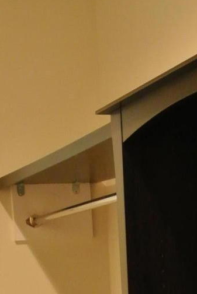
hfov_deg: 11.9
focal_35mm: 115
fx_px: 942
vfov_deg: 15.6
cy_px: 505
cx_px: 100
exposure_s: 1/25
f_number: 3.5
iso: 800
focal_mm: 11
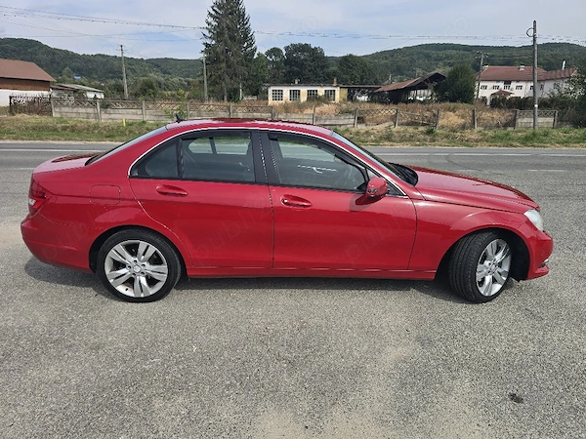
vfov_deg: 58.9
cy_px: 220
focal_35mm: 23
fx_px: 389
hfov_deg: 73.9
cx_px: 293
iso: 12
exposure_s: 1/769
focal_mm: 6.3
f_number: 1.7
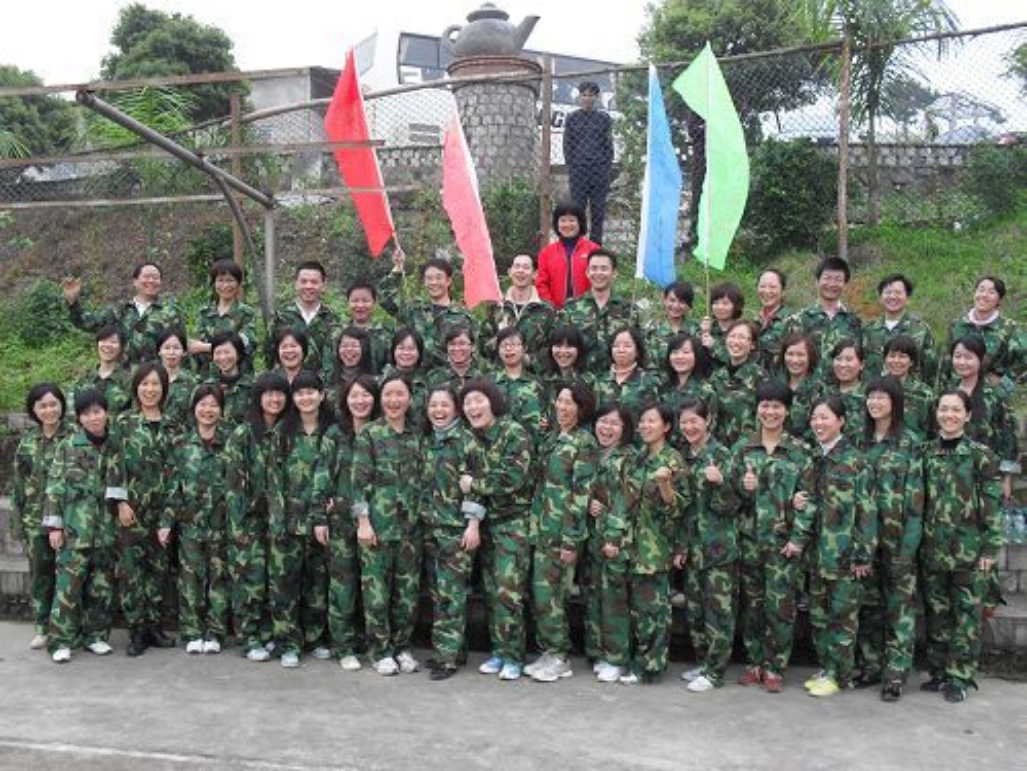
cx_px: 514
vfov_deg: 40.7
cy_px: 386
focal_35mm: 35
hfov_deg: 52.6
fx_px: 1038
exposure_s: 1/45
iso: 100
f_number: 3.2
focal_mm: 6.3
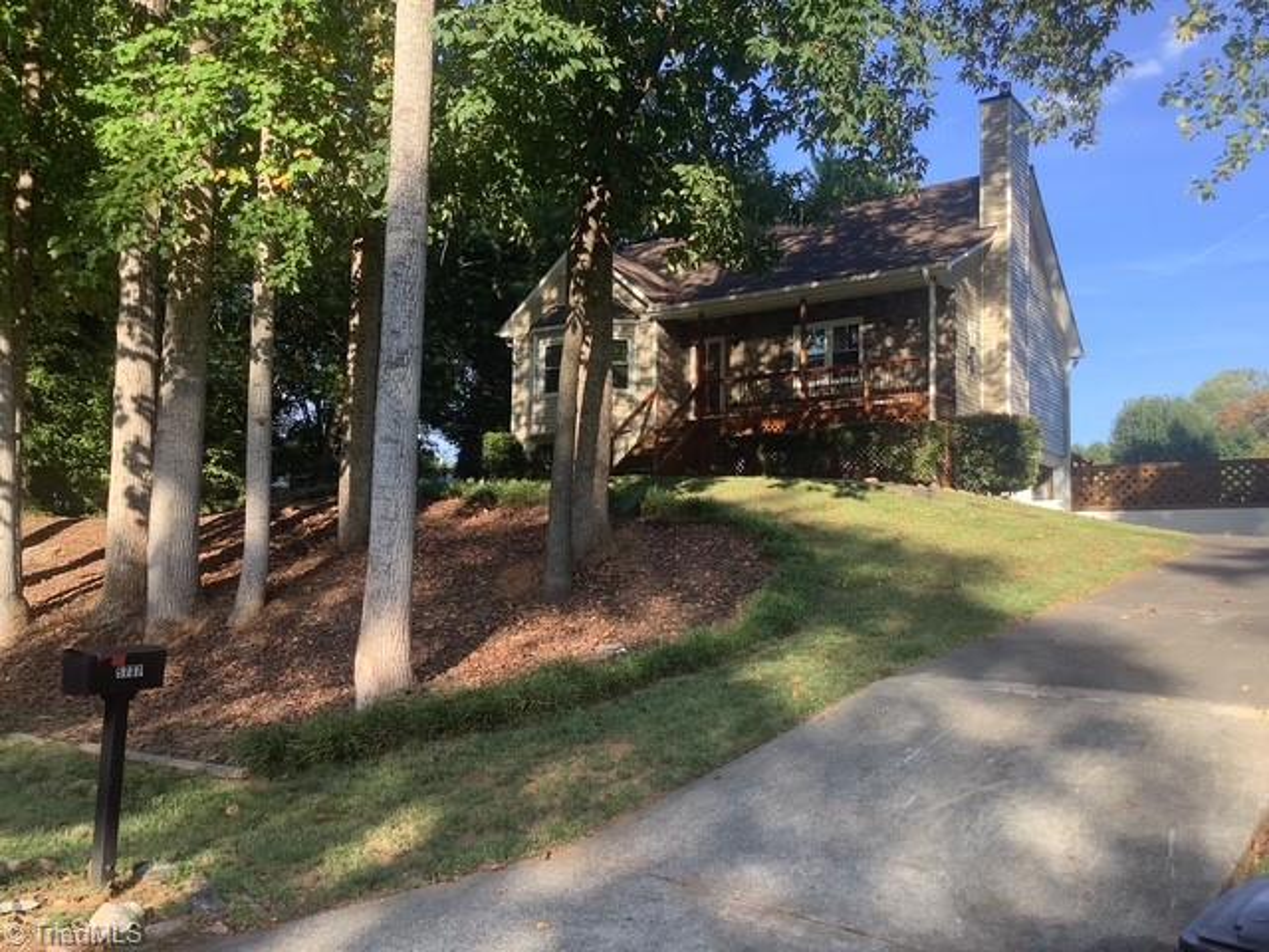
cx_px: 634
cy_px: 476
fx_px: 1136
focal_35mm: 31
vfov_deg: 45.4
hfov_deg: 58.4
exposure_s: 1/138
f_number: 2.4
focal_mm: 3.3
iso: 25
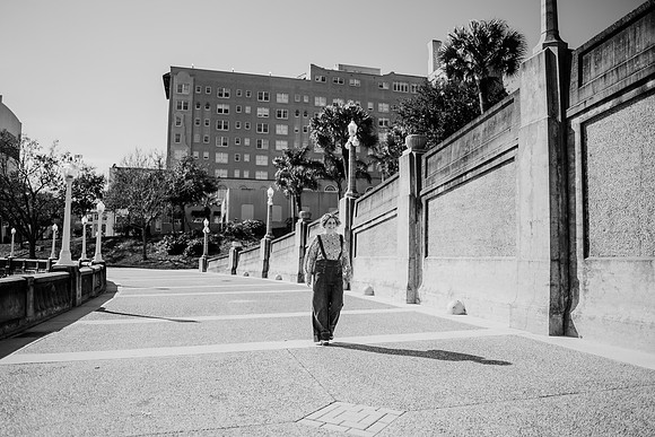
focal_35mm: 26
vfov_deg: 49.4
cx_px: 329
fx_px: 475
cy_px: 219
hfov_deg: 69.2
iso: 100
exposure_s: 1/2500
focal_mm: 24
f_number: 2
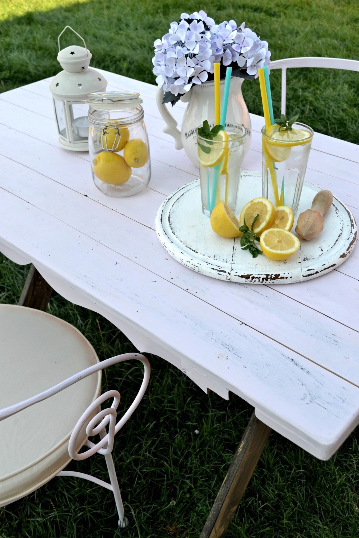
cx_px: 180
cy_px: 269
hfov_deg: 36.9
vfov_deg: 53.1
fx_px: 538
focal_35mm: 36
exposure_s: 1/80
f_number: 6.3
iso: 100
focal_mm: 24
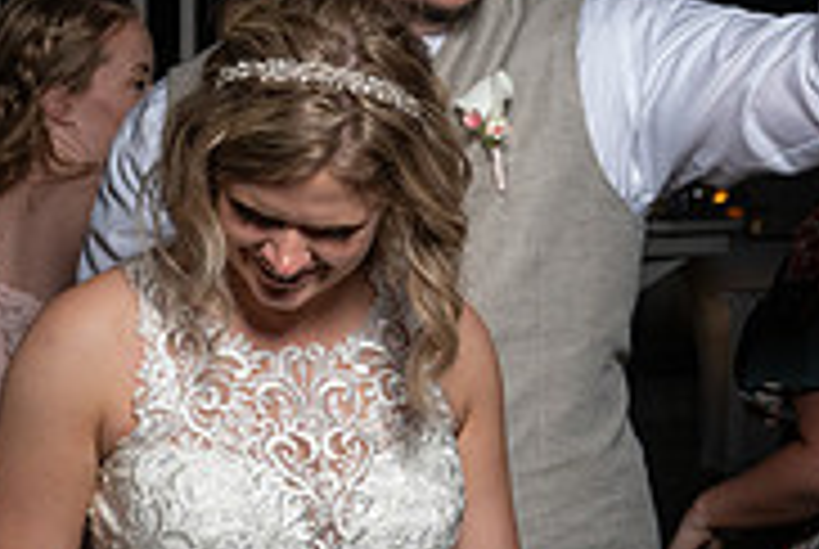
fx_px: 2393
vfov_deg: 13.1
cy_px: 371
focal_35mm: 105
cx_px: 342
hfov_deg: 19.4
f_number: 5.6
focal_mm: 33
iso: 2000
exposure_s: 1/250
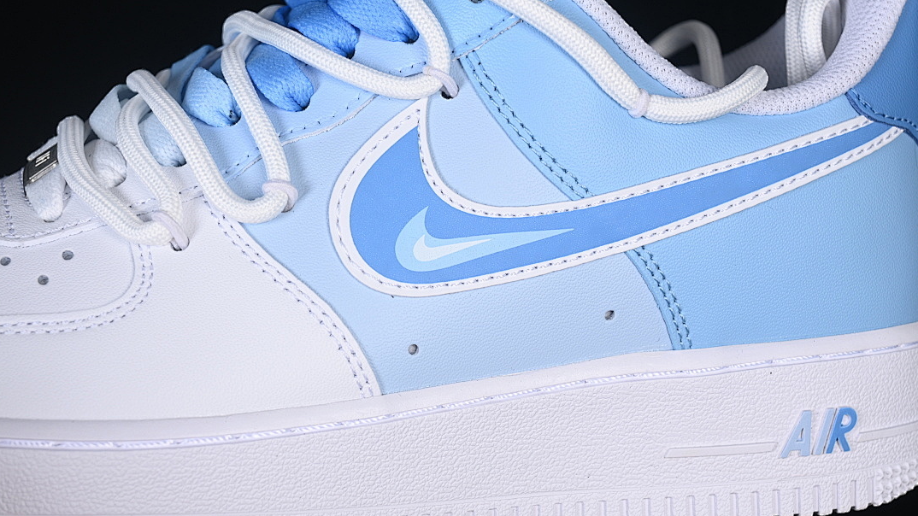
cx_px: 459
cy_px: 252
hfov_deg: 26.9
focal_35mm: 79
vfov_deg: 15.3
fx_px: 1923
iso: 160
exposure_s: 1/80
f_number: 7.1
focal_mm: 50
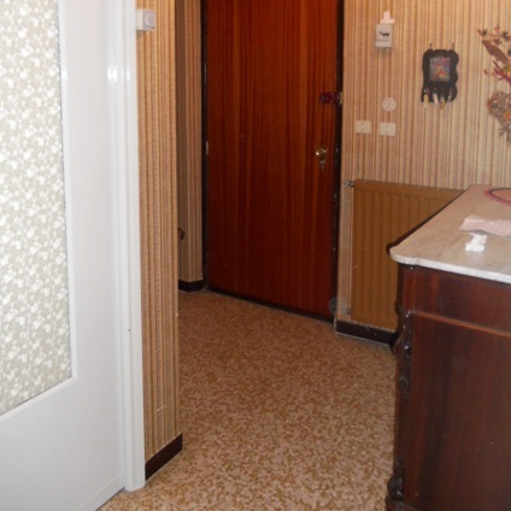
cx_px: 247
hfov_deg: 46.0
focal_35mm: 36
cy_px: 137
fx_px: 601
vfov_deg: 44.7
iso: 200
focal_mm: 4.9
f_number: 3.2
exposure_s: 1/25
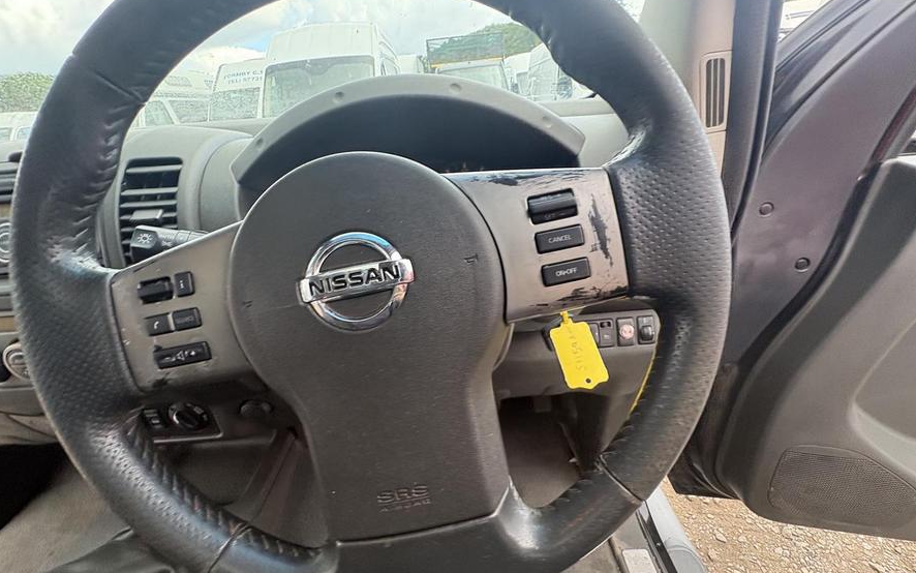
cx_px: 460
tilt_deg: -28.2
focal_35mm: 15
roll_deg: +2.0
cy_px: 316
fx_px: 375
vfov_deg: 74.6
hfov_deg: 101.5
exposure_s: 1/106
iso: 125
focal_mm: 2.22
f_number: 2.2
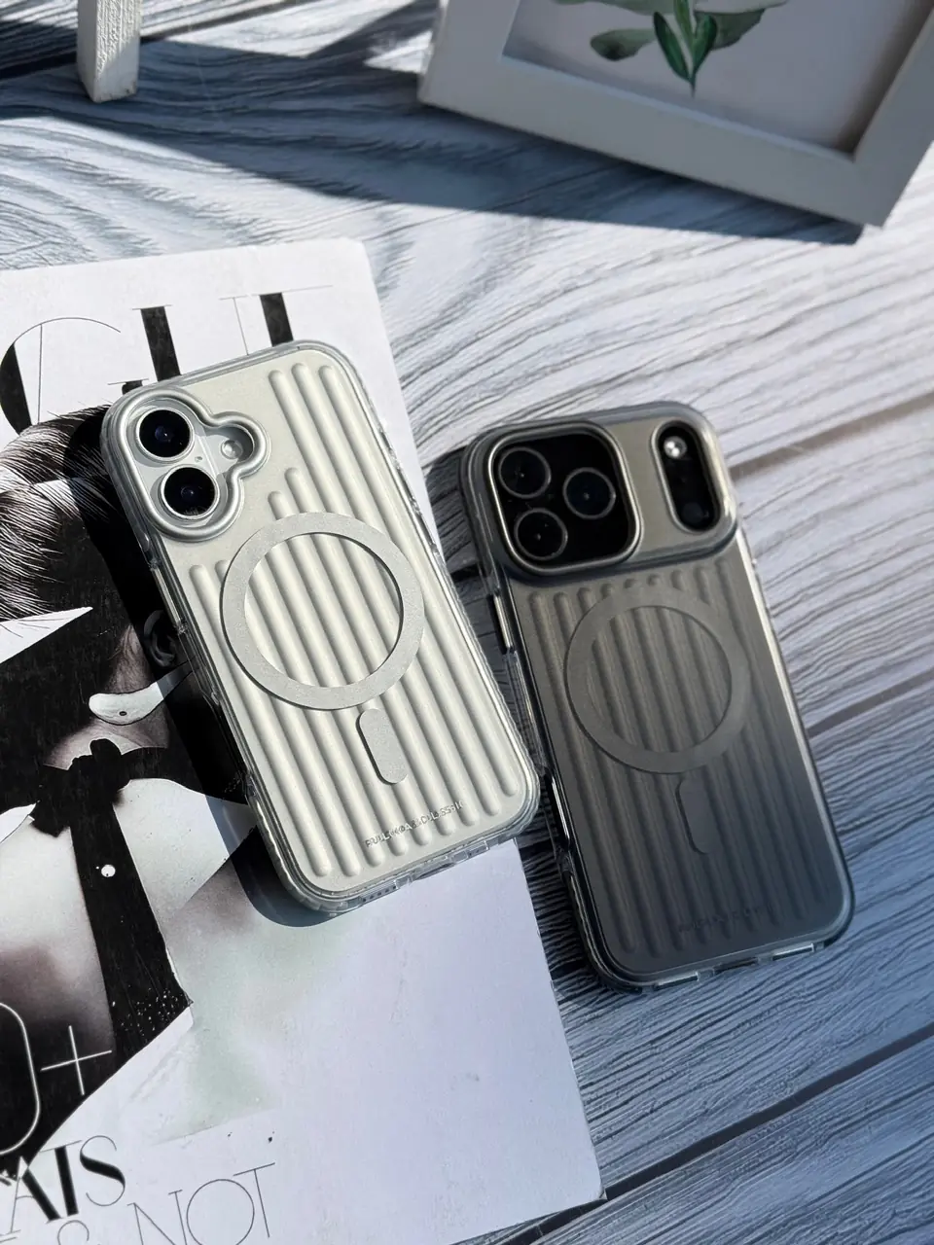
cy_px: 622
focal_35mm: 48
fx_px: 1727
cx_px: 467
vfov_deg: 39.7
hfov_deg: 30.3
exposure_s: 1/5208
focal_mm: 6.76
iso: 64
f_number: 1.78
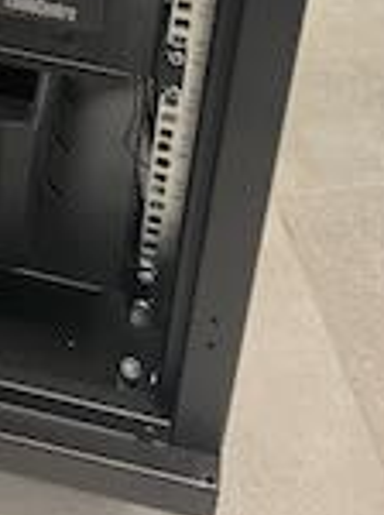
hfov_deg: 12.9
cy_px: -529
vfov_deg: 14.6
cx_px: -113
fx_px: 1646
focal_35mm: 111
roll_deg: -1.5
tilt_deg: -25.5
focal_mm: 5.7
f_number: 1.5
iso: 200
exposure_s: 1/50
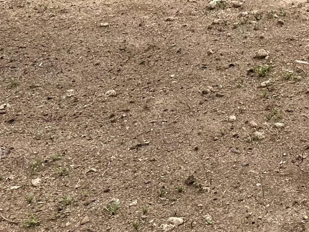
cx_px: 380
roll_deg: +1.0
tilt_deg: -7.2
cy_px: -171
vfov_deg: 14.0
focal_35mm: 95
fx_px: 848
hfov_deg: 19.4
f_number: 1.78
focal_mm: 6.86
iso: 80
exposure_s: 1/2882
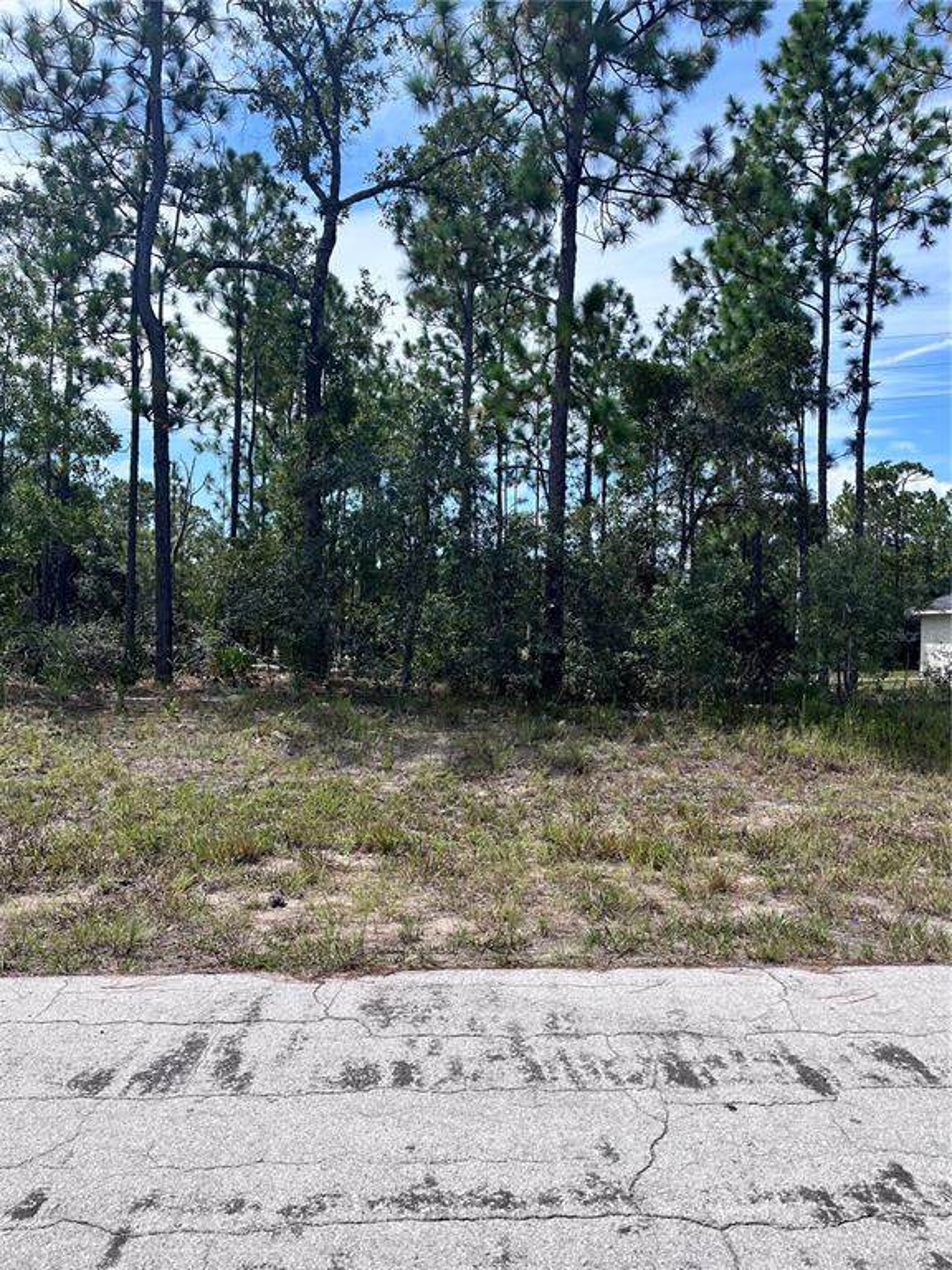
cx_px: 476
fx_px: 953
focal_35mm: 26
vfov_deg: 67.3
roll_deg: -1.4
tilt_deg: +0.2
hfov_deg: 53.1
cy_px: 635
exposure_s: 1/2899
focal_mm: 5.1
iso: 50
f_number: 1.6
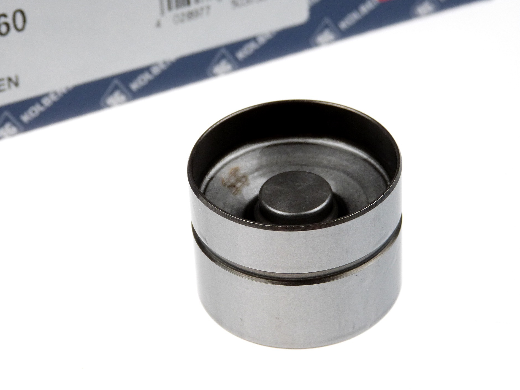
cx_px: 246
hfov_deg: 15.8
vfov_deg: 11.9
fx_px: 1878
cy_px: 201
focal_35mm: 125
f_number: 3.5
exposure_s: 1/250
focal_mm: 21.2
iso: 200
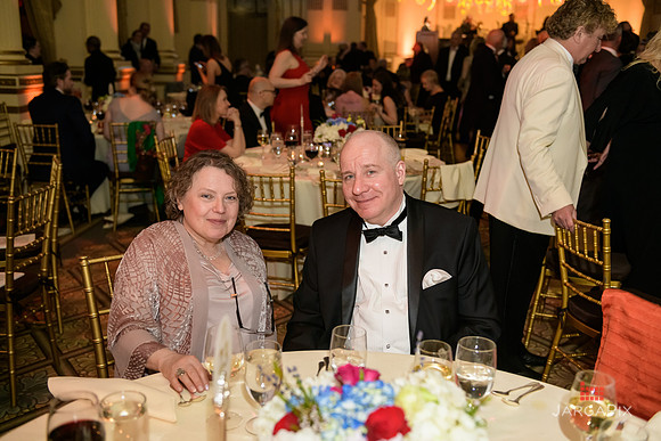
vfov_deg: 35.1
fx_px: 698
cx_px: 330
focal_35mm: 38
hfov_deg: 50.7
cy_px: 220
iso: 1600
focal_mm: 38
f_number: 3.2
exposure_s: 1/100
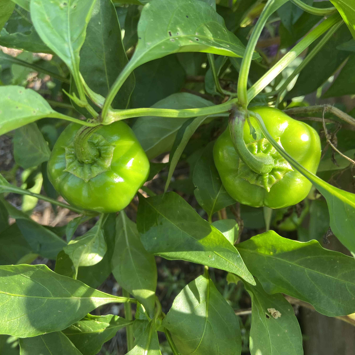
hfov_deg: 52.5
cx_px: 180
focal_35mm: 31
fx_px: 360
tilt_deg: -59.5
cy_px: 178
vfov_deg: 52.5
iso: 40
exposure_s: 1/122
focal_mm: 4.25
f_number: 1.8
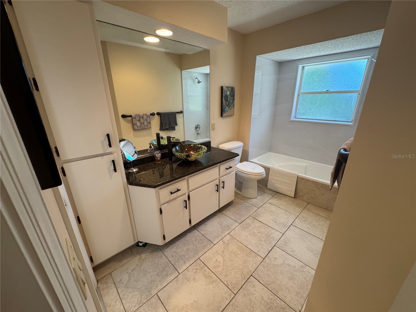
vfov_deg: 85.7
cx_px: 208
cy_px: 156
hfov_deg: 102.1
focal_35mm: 14
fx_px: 168
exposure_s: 1/120
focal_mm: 2.22
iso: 320
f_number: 2.2
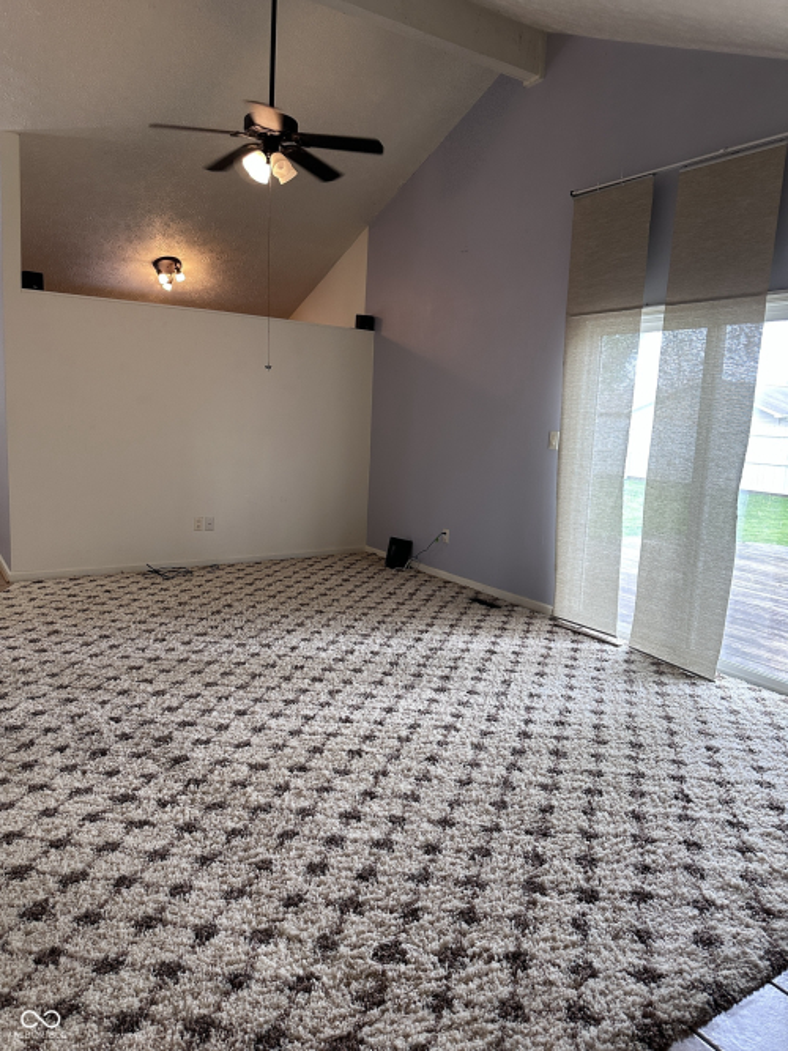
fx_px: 729
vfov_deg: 71.6
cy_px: 526
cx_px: 394
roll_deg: -4.0
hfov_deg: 56.8
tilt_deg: -8.5
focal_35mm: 24
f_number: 1.78
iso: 200
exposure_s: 1/120
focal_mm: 6.86
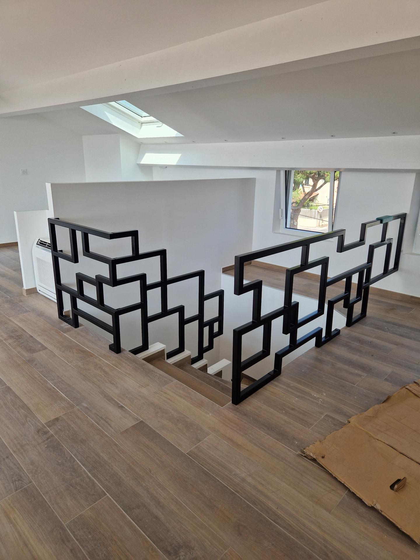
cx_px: 210
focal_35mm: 23
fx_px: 372
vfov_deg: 73.9
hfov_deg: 58.9
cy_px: 280
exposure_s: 1/293
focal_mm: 5.4
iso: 50
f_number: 1.8
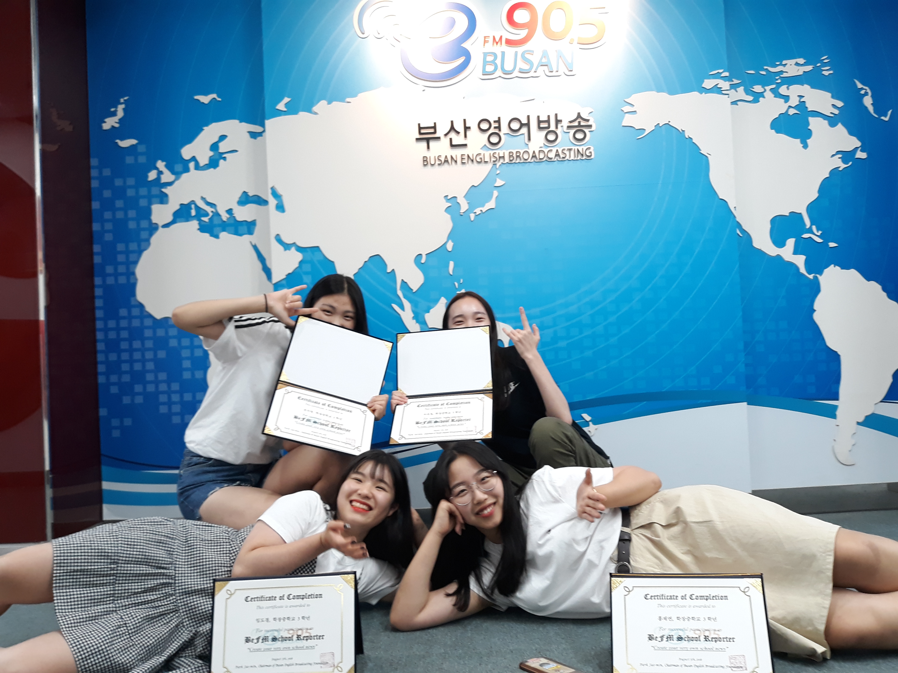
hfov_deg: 65.3
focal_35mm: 27
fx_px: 700
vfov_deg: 51.4
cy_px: 336
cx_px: 449
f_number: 1.7
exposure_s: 1/40
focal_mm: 3.71
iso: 100
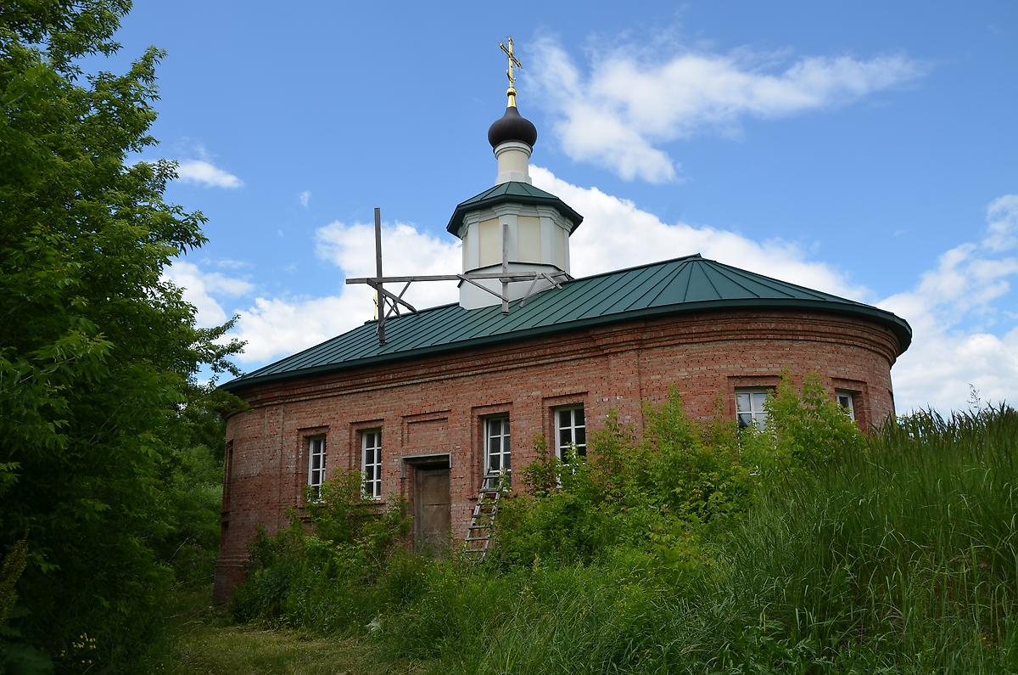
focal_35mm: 27
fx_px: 762
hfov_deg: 67.5
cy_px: 338
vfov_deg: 47.7
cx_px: 509
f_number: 8
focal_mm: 18
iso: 110
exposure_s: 1/250
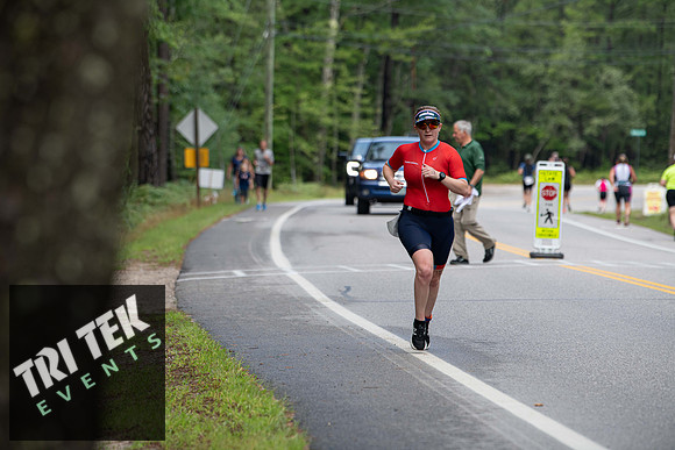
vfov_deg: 6.9
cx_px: 338
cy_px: 225
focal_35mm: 200
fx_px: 3751
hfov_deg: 10.3
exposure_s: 1/400
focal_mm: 200
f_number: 4.5
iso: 320
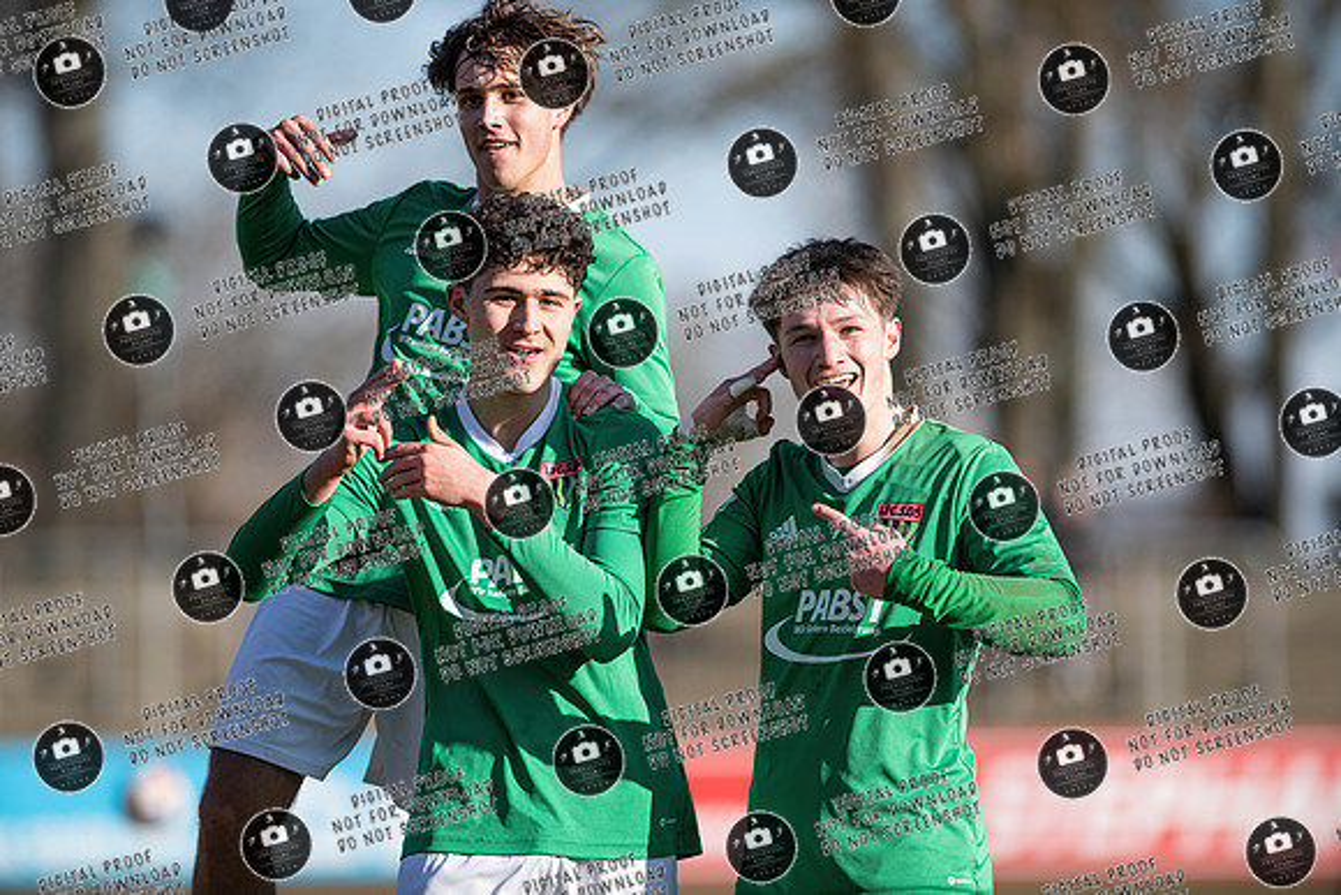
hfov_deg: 6.9
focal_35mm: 300
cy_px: 448
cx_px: 670
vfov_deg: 4.6
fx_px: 11177
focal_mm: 300
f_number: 3.5
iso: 160
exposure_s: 1/1600
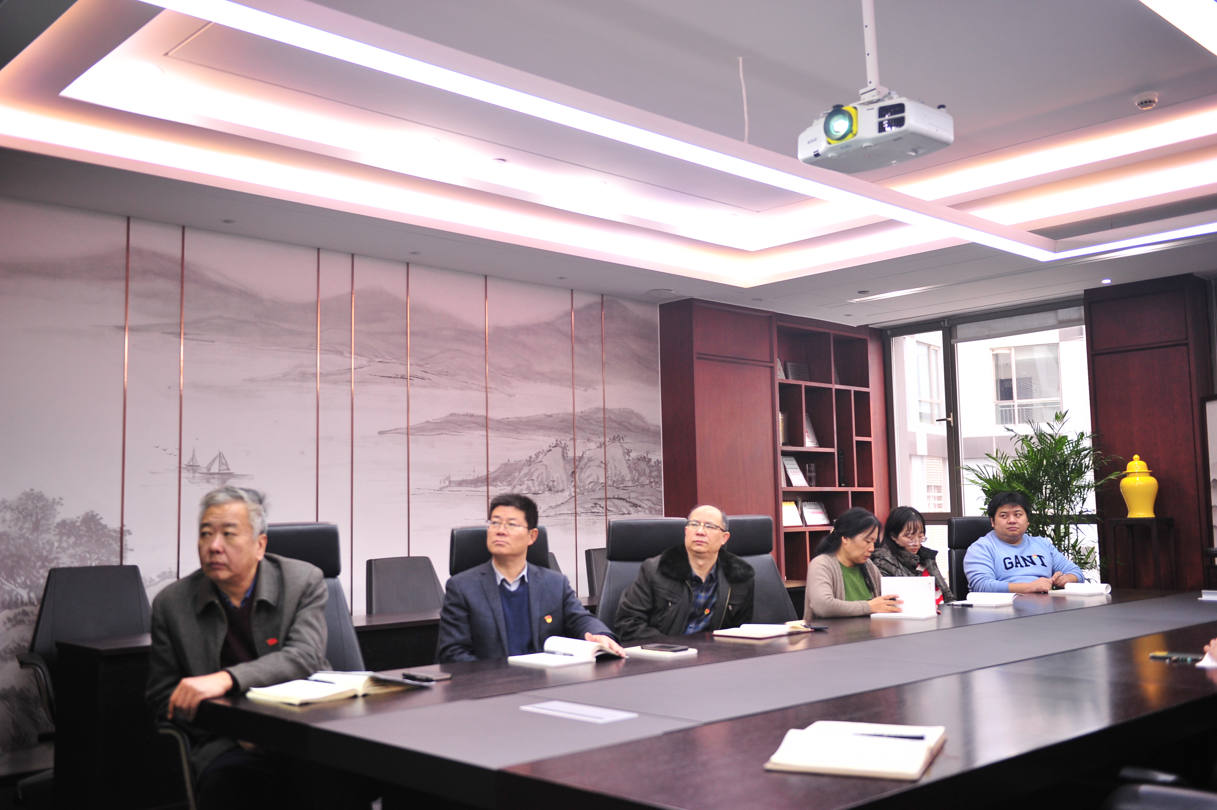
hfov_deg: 54.5
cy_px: 405
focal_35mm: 35
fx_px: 1182
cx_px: 608
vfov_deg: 37.8
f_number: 5
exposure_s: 1/100
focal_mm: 35
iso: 800
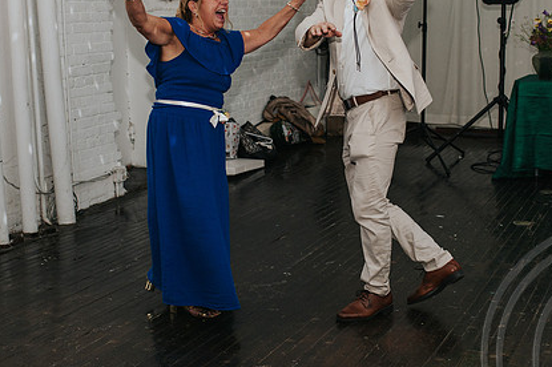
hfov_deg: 34.5
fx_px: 889
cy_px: 162
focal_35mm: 58
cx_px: 275
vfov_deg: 23.3
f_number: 2.8
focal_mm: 35
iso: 1000
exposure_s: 1/200
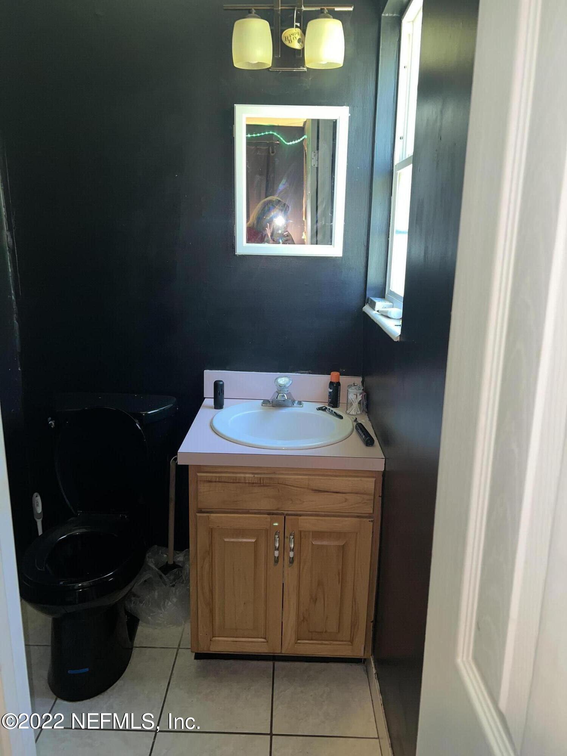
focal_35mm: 26
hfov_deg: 53.1
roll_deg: -1.0
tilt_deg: -13.5
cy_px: 378
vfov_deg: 67.3
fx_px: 568
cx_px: 284
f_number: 1.5
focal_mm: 5.7
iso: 50
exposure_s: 1/15
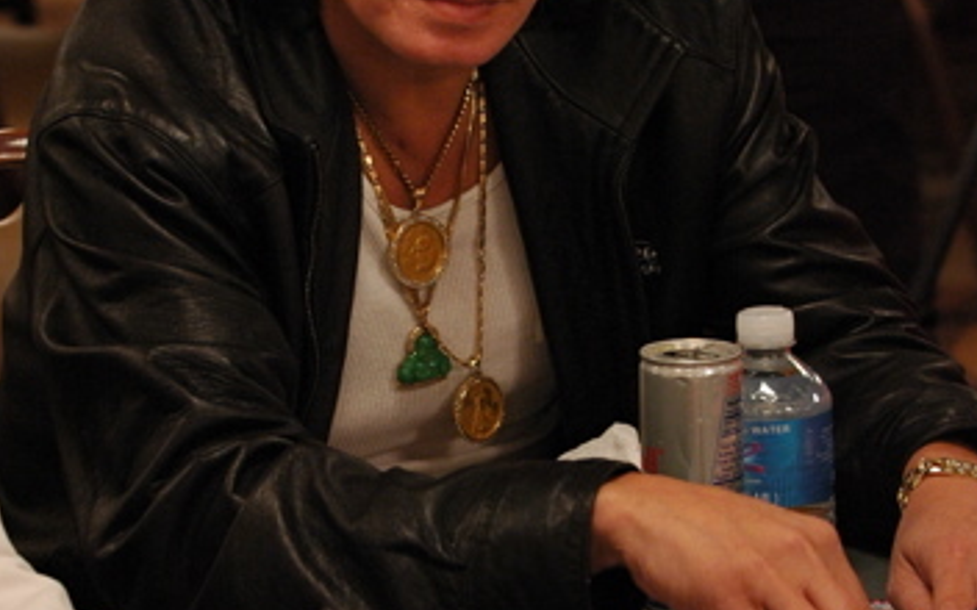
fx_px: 5645
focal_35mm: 212
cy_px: 462
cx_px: 458
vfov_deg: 6.2
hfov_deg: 9.9
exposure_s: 1/60
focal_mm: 70
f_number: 3.5
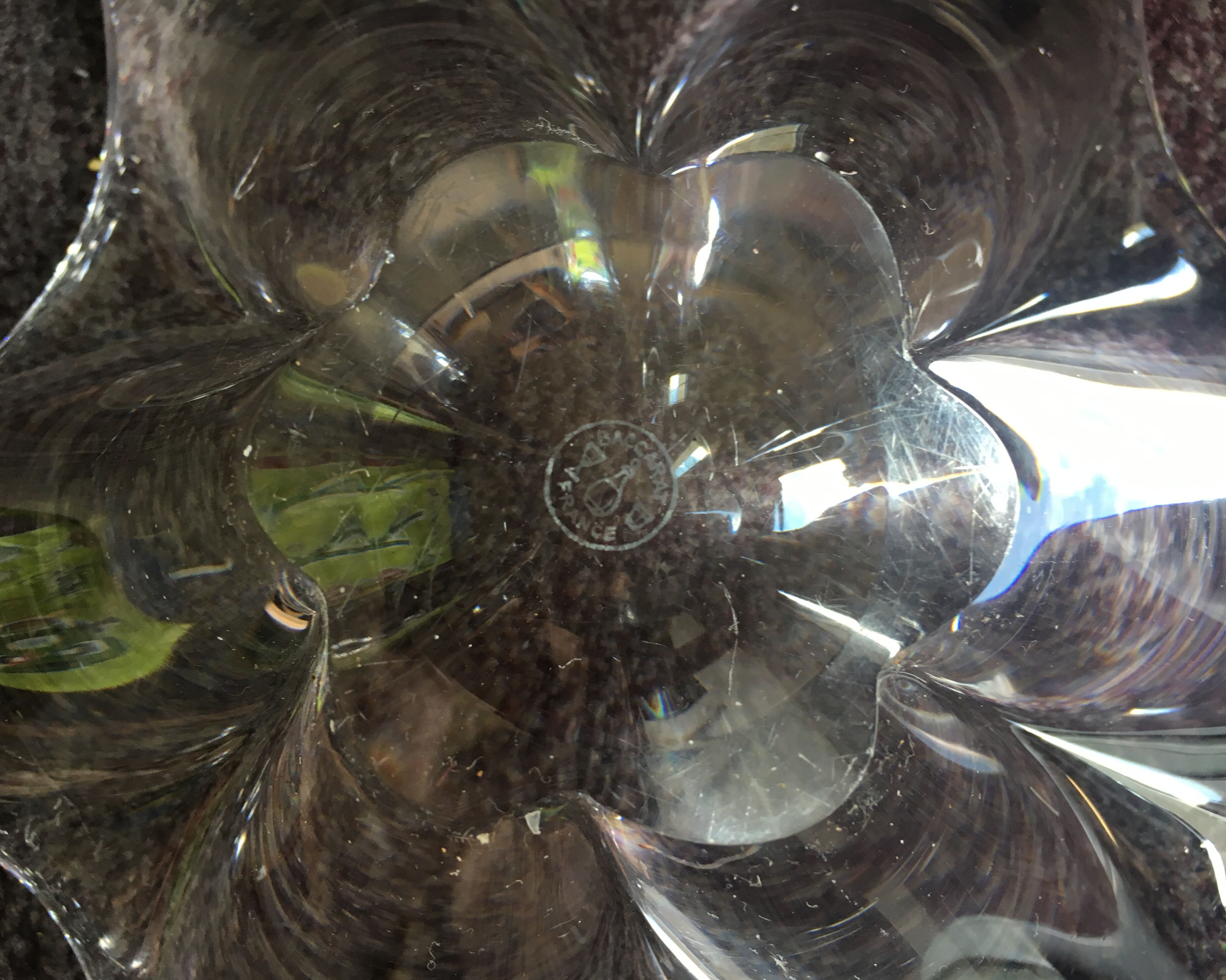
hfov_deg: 57.2
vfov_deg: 47.1
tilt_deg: -82.7
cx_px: 625
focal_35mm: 31
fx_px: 1125
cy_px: 500
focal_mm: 4.15
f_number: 2.2
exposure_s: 1/33
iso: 64
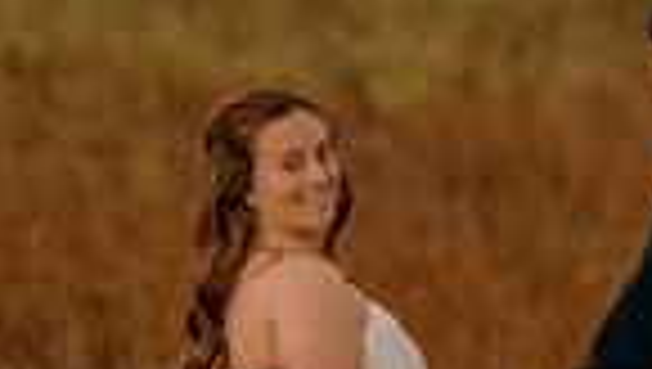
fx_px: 6163
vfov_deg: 3.4
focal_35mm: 356
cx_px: 508
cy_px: 506
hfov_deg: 6.1
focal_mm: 85
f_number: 1.8
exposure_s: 1/125
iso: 200
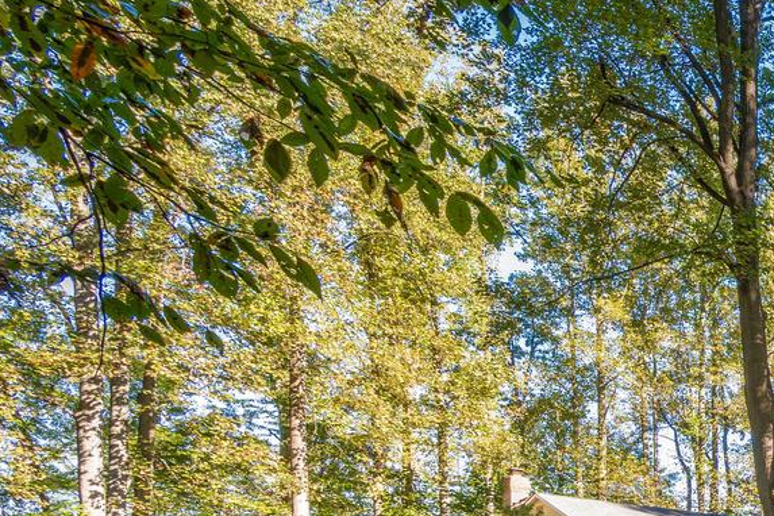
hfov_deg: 23.2
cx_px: 1353
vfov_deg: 23.4
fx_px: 1075
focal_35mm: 50
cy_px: 695
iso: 160
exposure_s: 1/30
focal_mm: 14
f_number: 8
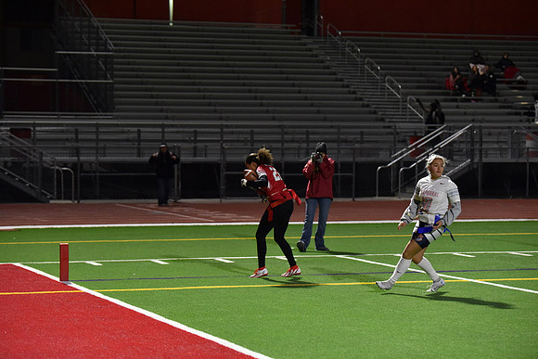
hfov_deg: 19.5
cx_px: 269
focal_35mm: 105
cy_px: 180
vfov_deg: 13.0
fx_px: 1569
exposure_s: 1/640
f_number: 2.8
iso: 5600
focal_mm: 105
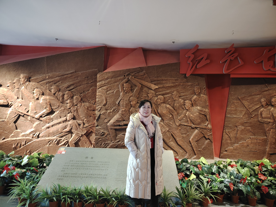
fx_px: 191
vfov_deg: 56.8
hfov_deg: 71.6
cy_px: 104
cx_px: 138
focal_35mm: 24
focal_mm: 5.25
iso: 2703
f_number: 1.75
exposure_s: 1/33.3
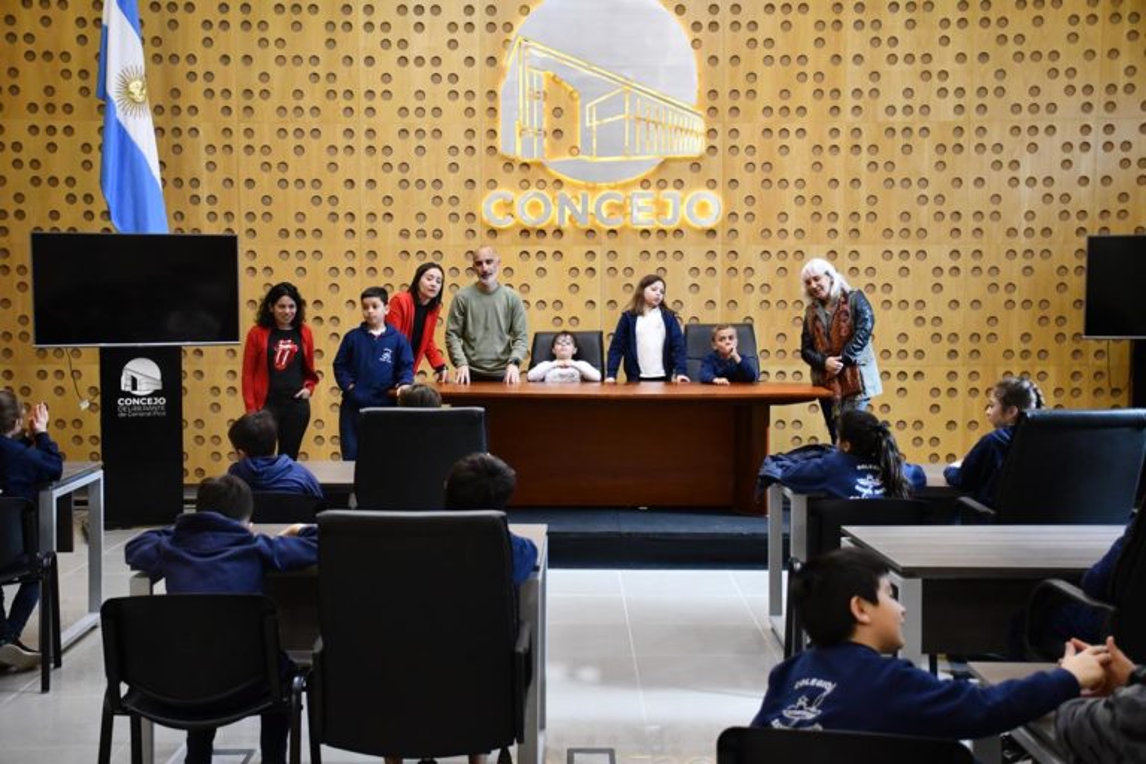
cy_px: 382
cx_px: 573
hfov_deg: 43.6
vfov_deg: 29.9
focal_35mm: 45
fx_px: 1432
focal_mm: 30
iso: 2500
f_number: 4
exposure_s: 1/125
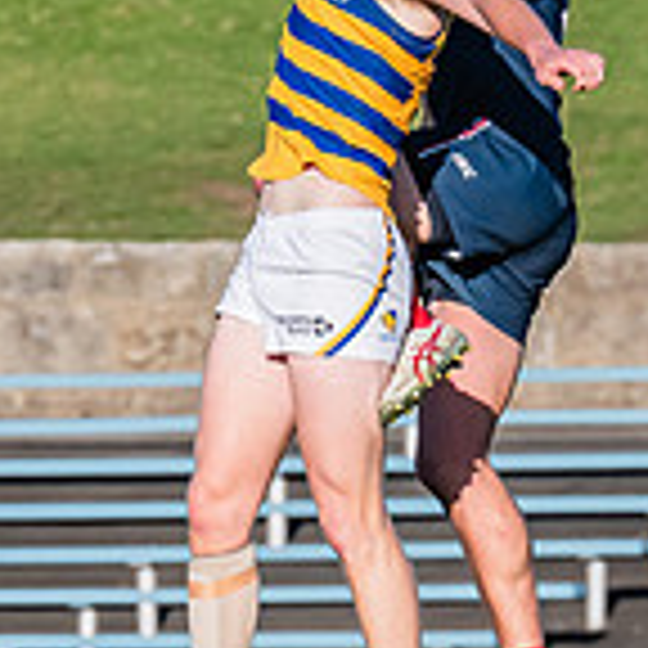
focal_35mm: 2007
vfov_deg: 0.9
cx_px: 390
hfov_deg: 0.9
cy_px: 374
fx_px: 42506
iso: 800
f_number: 10
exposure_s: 1/1600
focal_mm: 420
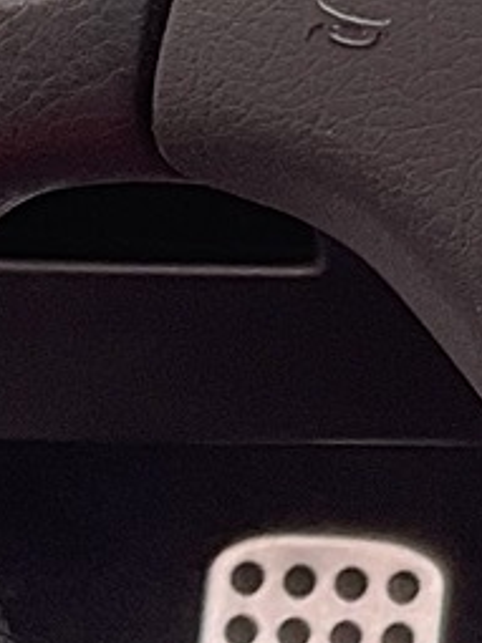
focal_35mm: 229
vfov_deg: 8.5
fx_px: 4255
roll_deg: -4.3
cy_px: -247
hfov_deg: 6.1
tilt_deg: -26.5
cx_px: 1290
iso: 40
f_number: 1.8
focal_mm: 3
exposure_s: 1/100
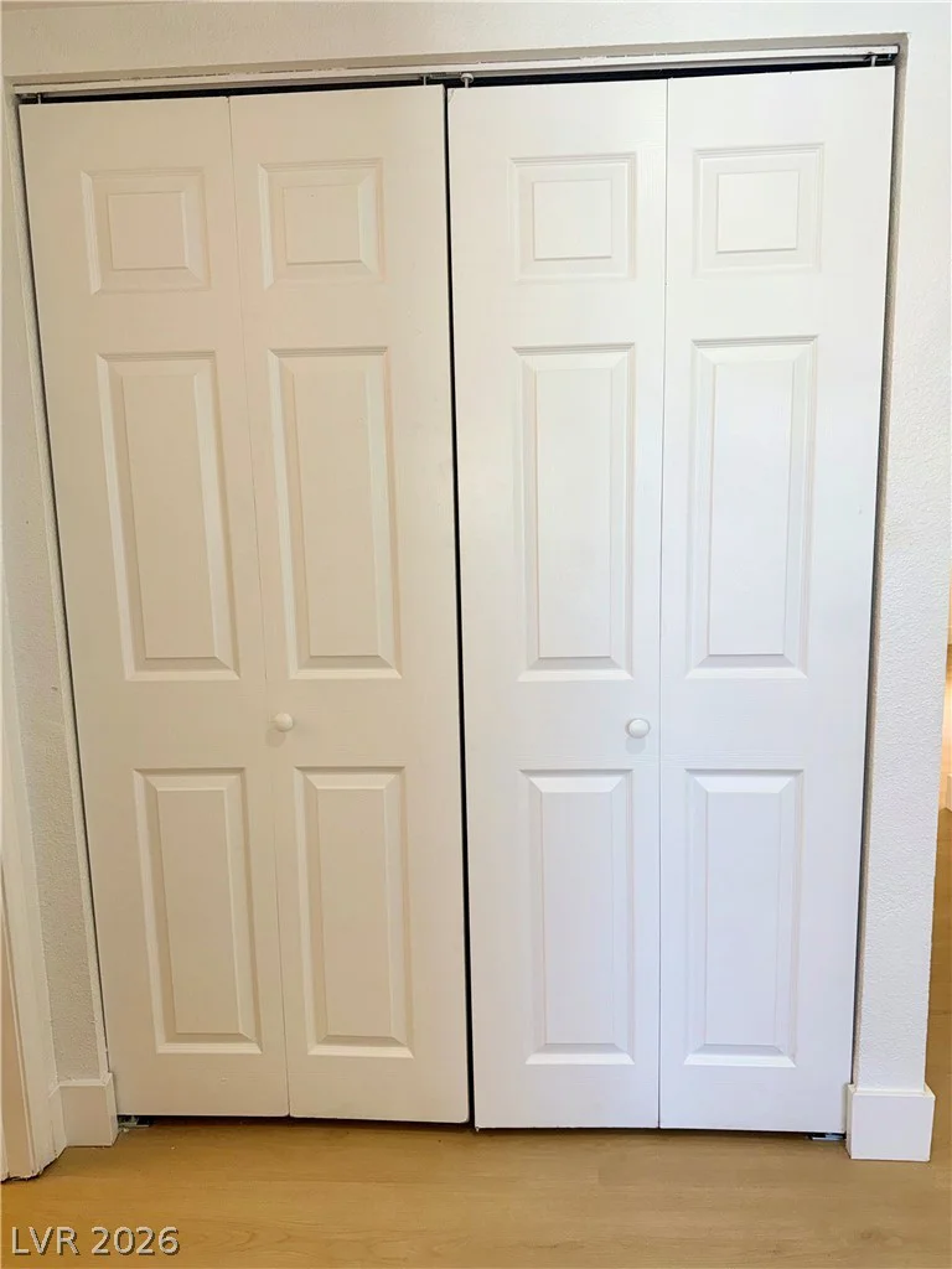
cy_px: 634
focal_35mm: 24
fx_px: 880
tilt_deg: -8.1
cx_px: 476
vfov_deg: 71.6
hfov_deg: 56.8
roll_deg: +1.2
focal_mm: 6.76
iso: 50
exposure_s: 1/152
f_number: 1.78
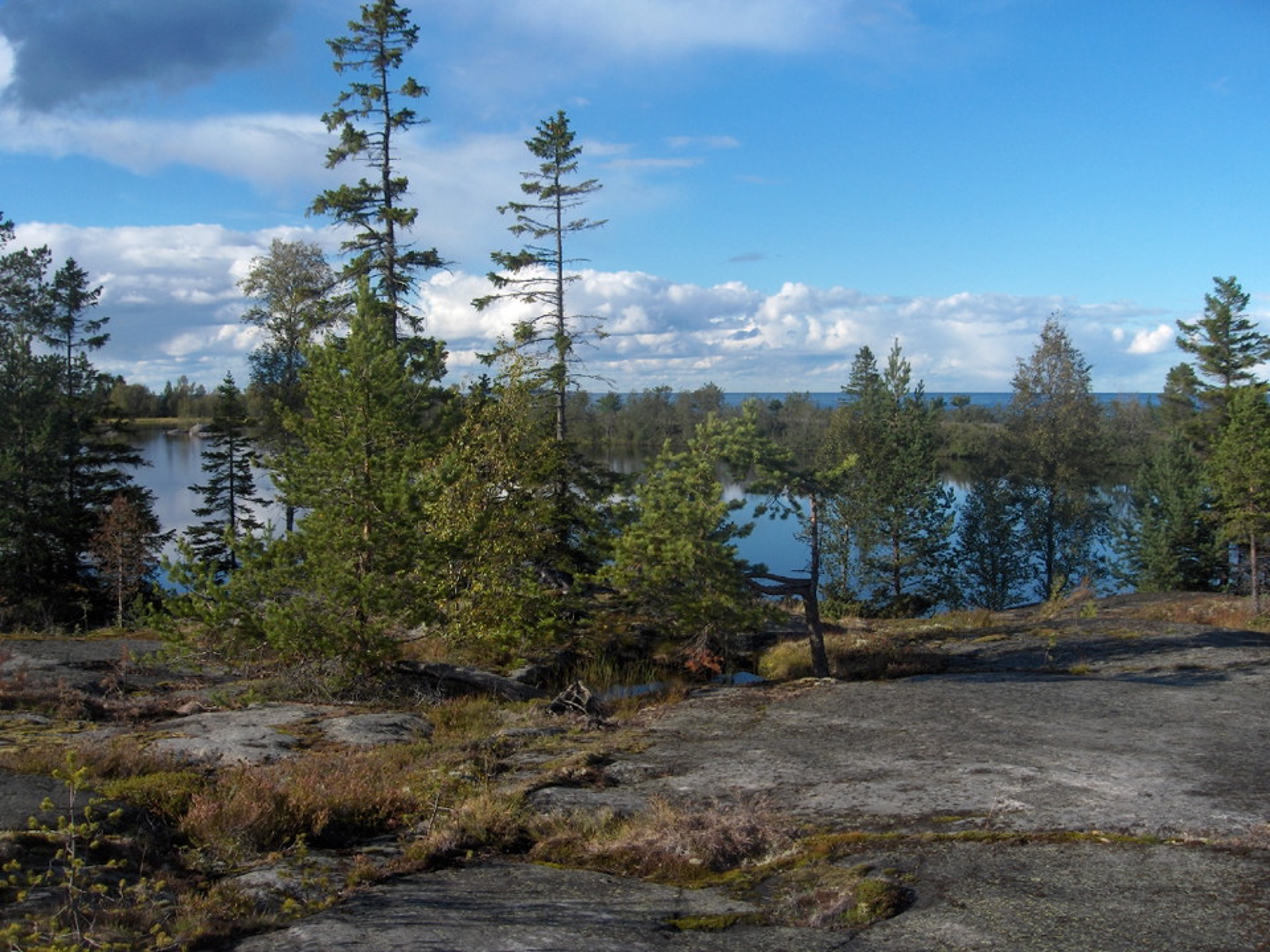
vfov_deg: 36.8
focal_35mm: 39
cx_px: 635
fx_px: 1431
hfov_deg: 47.9
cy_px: 476
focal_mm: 8
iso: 100
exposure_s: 1/408
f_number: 4.8
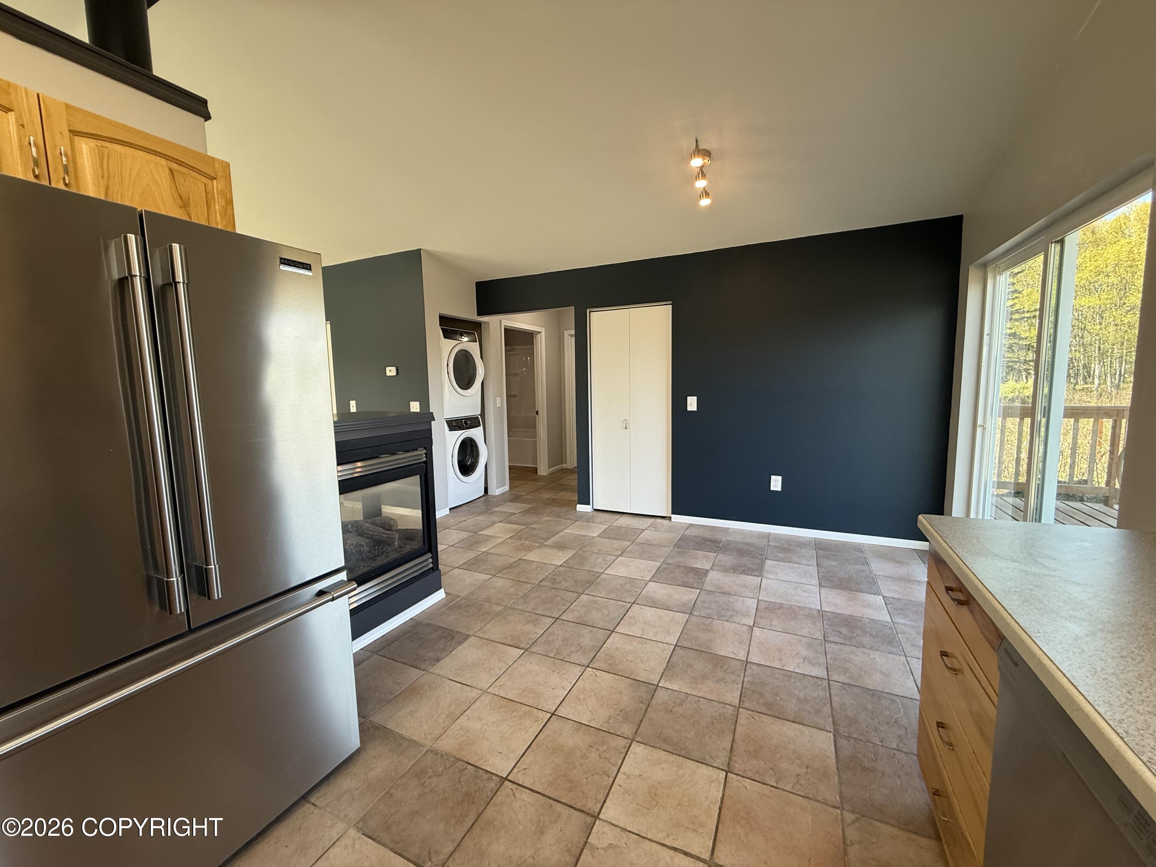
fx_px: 468
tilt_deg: -6.7
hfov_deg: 102.1
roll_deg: +1.7
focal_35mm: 14
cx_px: 578
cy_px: 434
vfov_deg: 85.7
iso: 125
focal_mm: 2.22
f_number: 2.2
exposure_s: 1/120
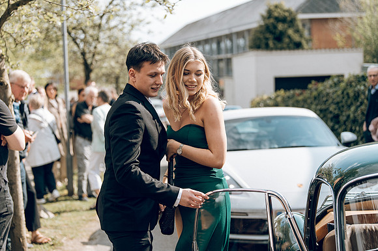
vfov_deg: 19.4
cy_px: 126
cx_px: 189
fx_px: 735
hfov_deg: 28.9
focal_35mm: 70
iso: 100
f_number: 2.8
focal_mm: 70
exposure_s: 1/1000
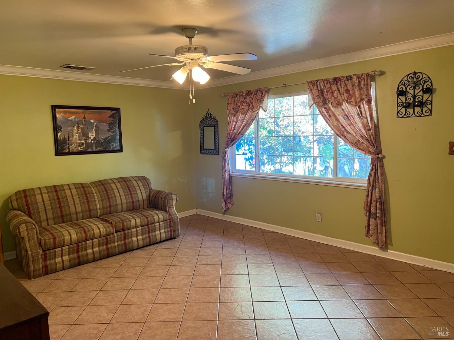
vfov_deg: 53.1
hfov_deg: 67.3
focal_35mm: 26
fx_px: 341
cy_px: 170
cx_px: 227
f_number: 1.5
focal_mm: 5.7
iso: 100
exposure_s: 1/60
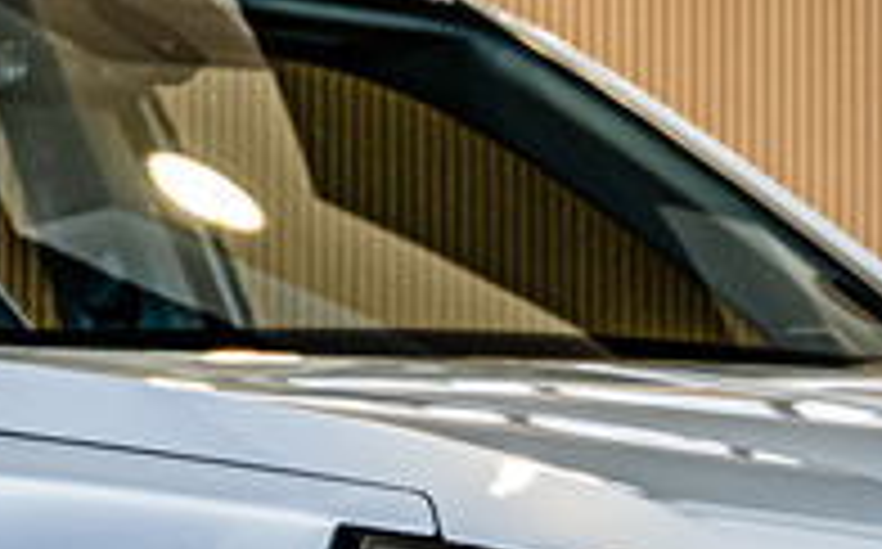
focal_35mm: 399
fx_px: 9580
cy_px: 810
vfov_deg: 3.3
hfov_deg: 5.3
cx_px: 70
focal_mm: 75
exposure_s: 1/125
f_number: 4
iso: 320
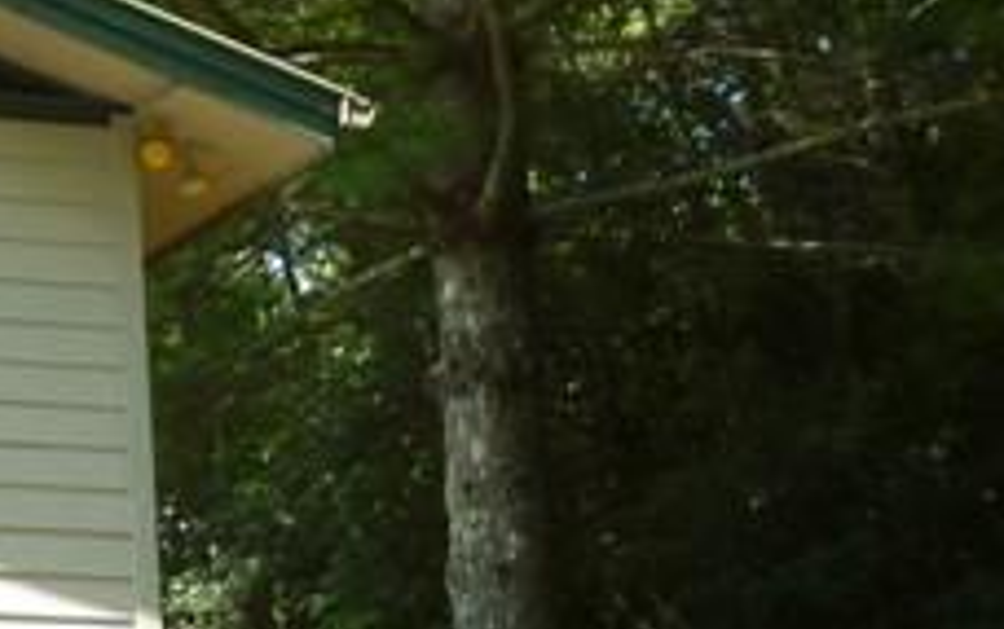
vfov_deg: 6.7
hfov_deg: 10.0
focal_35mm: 195
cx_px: -1000
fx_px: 5341
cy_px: 664
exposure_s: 1/100
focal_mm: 7.3
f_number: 3.7
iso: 100
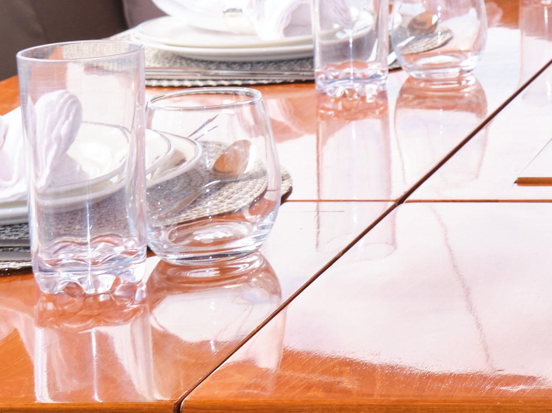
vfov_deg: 12.0
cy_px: -127
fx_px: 1913
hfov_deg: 15.0
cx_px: 879
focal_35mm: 120
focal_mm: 17.7
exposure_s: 1/240
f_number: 5.6
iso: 200
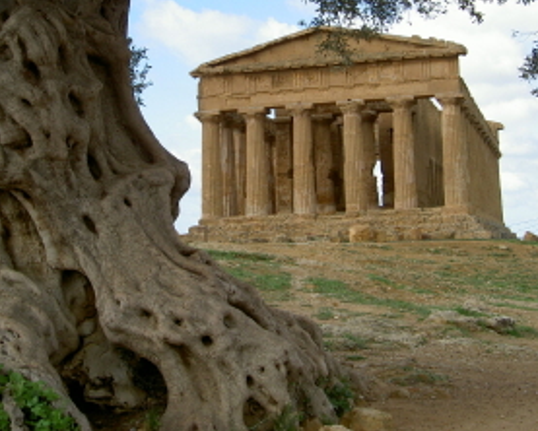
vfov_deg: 24.5
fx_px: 988
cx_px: 241
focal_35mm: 62
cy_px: 148
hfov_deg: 30.4
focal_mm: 9
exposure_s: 1/222
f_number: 4.9
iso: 100
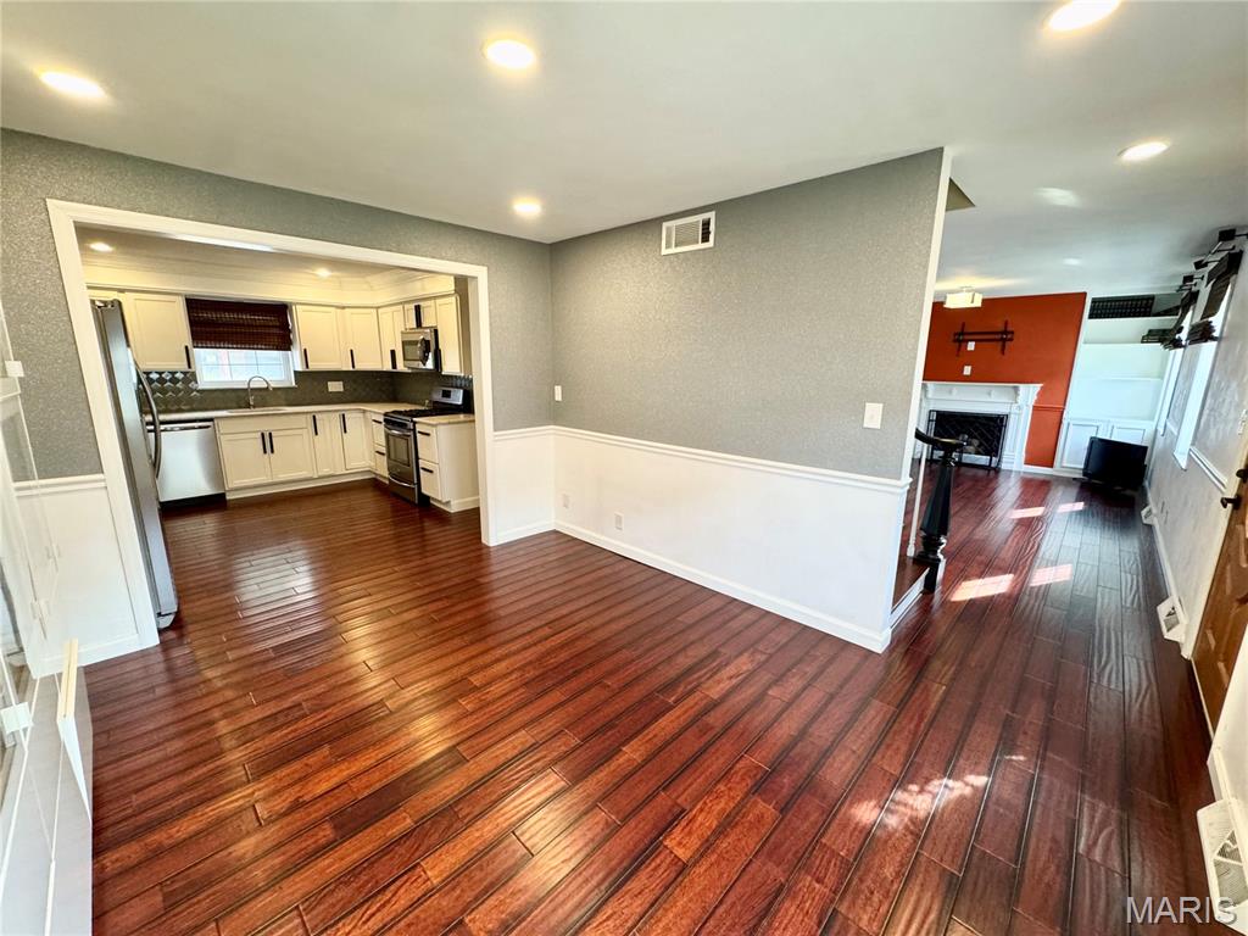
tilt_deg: -13.2
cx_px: 624
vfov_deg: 85.7
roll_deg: -0.8
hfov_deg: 102.1
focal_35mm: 14
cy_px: 468
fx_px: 505
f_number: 2.2
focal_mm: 2.22
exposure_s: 1/120
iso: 250
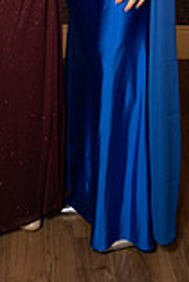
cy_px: -115
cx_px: 56
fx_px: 966
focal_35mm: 123
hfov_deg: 11.2
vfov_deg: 15.6
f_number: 2.8
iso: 1000
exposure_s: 1/160
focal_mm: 43
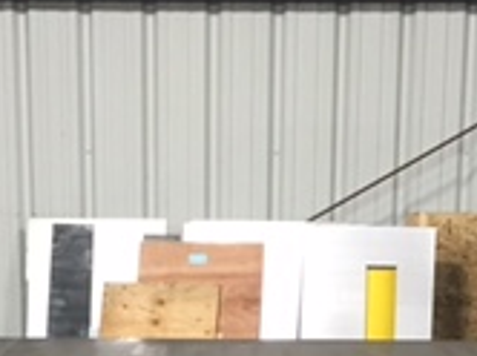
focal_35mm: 112
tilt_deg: -12.4
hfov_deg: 17.6
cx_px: 213
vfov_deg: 12.5
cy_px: 554
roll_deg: -1.2
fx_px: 1541
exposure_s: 1/30
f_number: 2.2
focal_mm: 4.15
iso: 200
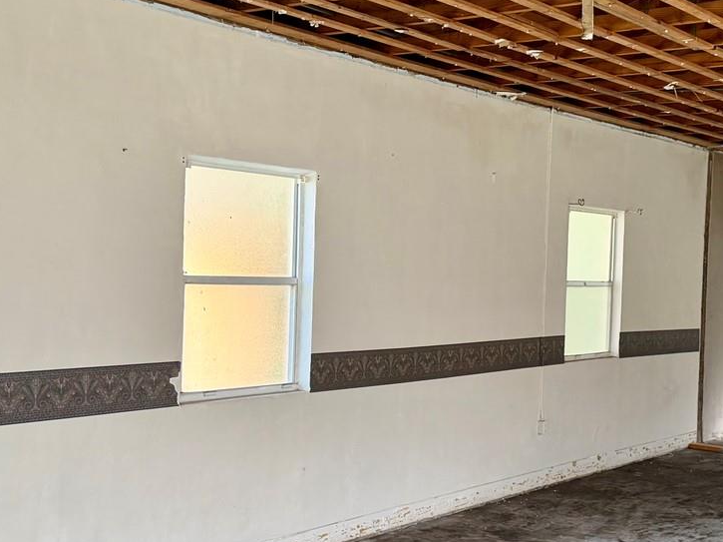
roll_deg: -2.0
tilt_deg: -1.0
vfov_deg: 27.5
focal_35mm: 53
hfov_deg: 35.9
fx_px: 1106
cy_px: 290
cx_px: 473
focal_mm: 6.76
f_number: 1.78
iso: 200
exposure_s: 1/160
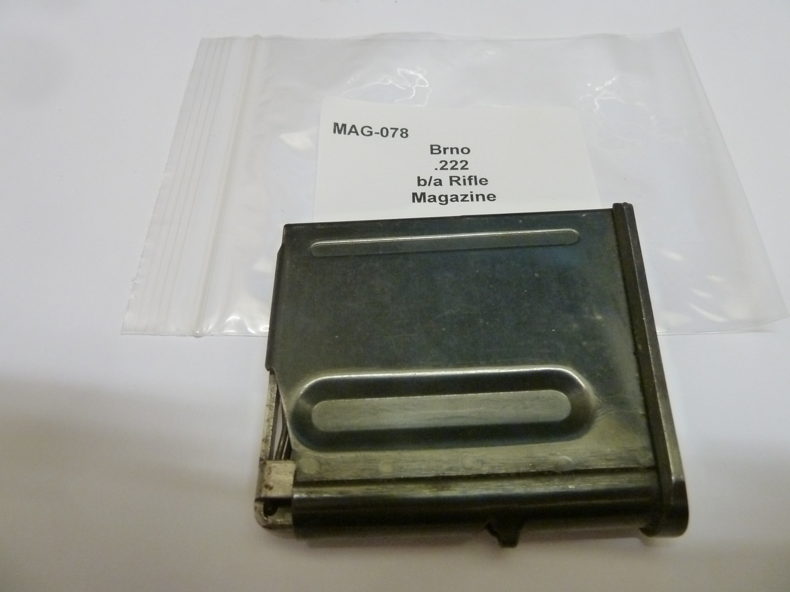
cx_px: 395
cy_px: 296
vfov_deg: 54.9
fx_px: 571
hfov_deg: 69.4
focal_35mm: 25
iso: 400
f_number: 3.3
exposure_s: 1/25
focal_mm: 4.1
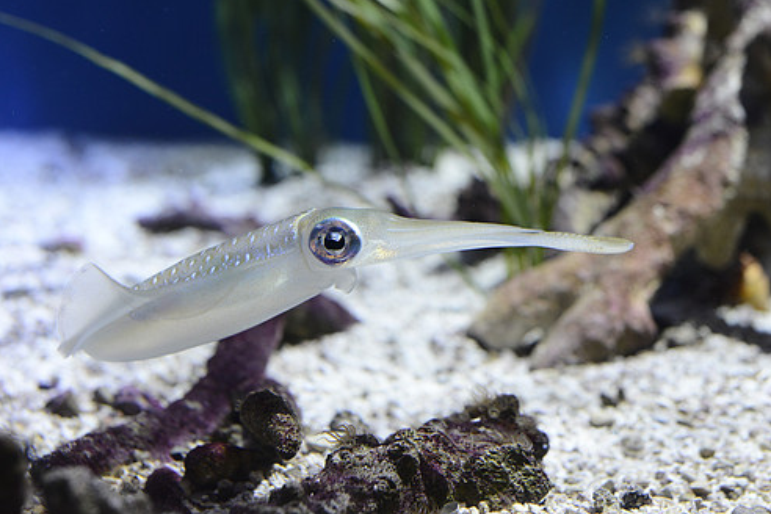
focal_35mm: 59
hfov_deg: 33.9
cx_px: 378
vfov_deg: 23.0
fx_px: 1263
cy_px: 234
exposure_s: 1/200
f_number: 4
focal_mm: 50
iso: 1600
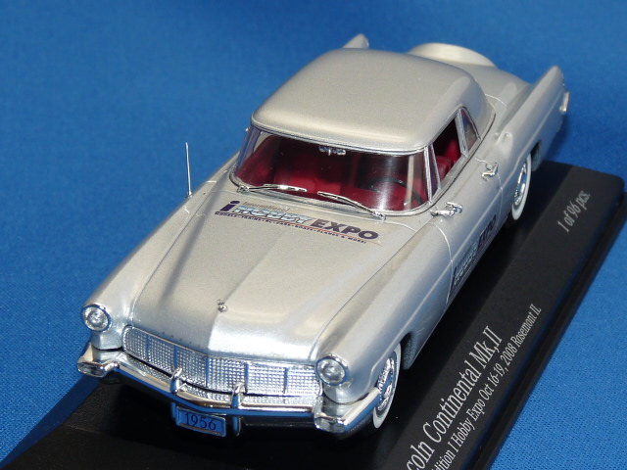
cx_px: 314
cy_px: 235
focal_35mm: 105
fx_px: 1902
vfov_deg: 14.1
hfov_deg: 18.7
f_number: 4
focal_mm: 10.8
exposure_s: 1/30
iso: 100
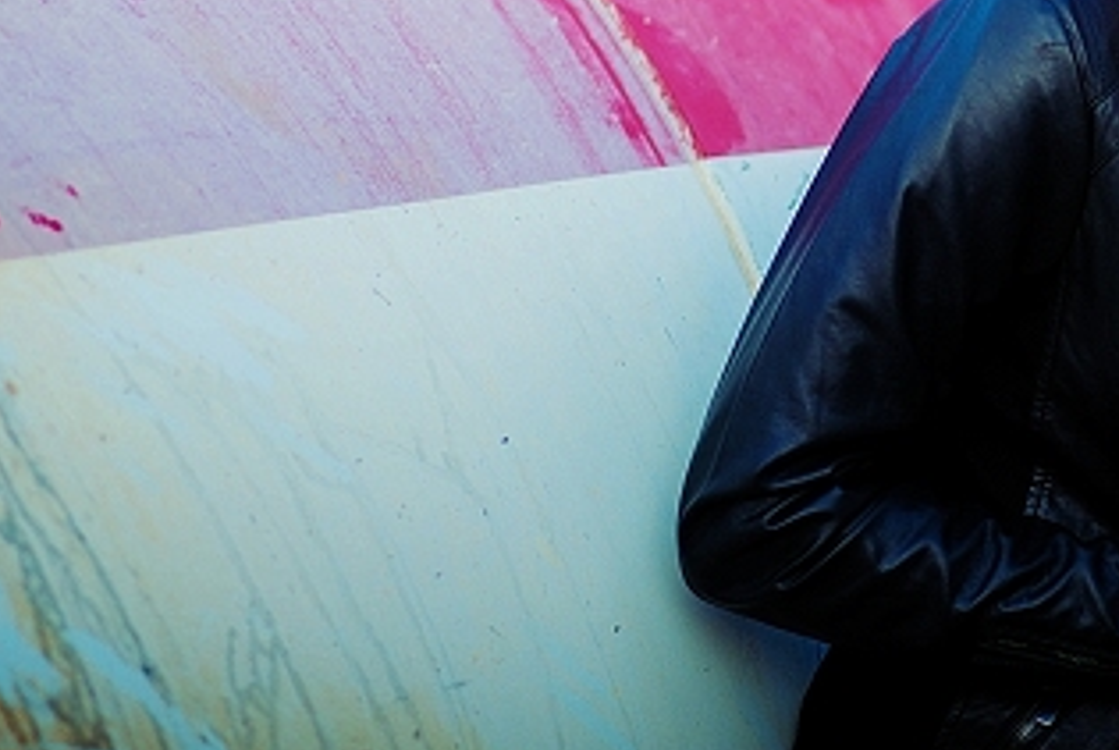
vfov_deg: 6.6
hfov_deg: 9.9
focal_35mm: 207
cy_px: -52
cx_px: 856
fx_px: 6443
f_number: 2
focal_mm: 85
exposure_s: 1/1000
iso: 200
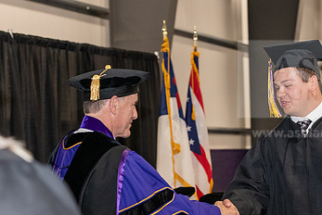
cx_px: 210
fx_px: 1047
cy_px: 152
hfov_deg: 17.4
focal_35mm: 117
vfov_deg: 11.7
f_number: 5
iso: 2500
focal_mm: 70
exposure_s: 1/200
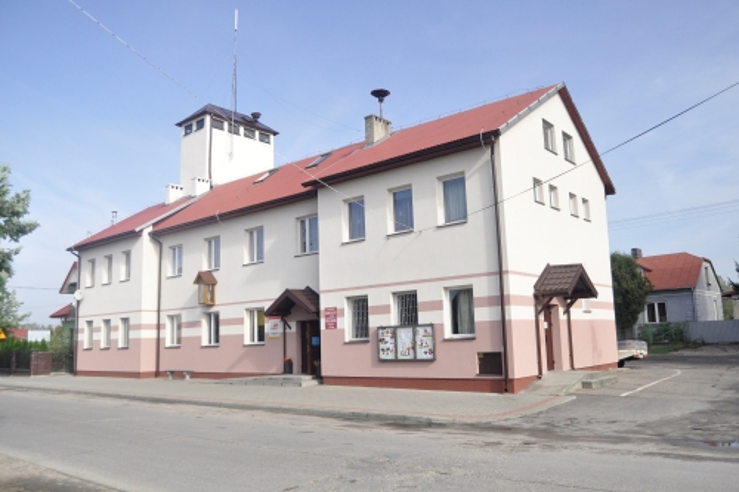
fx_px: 585
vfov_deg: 45.6
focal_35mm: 28
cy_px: 246
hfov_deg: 64.6
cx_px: 370
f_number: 4.5
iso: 1000
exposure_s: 1/4000
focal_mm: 19
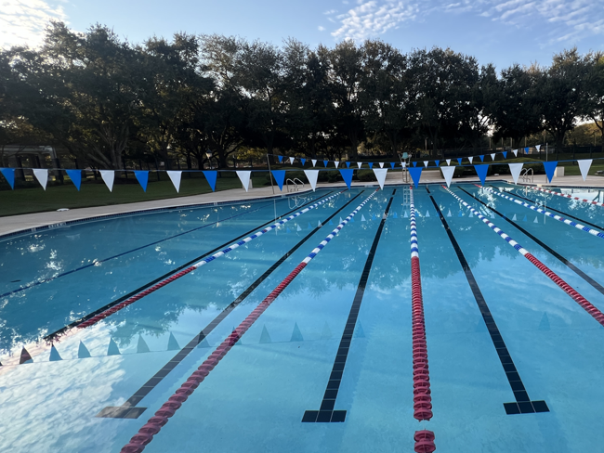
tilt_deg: -11.1
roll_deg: +2.7
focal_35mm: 18
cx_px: 413
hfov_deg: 84.1
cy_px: 220
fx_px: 314
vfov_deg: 71.6
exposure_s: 1/245
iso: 32
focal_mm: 1.57
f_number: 1.8
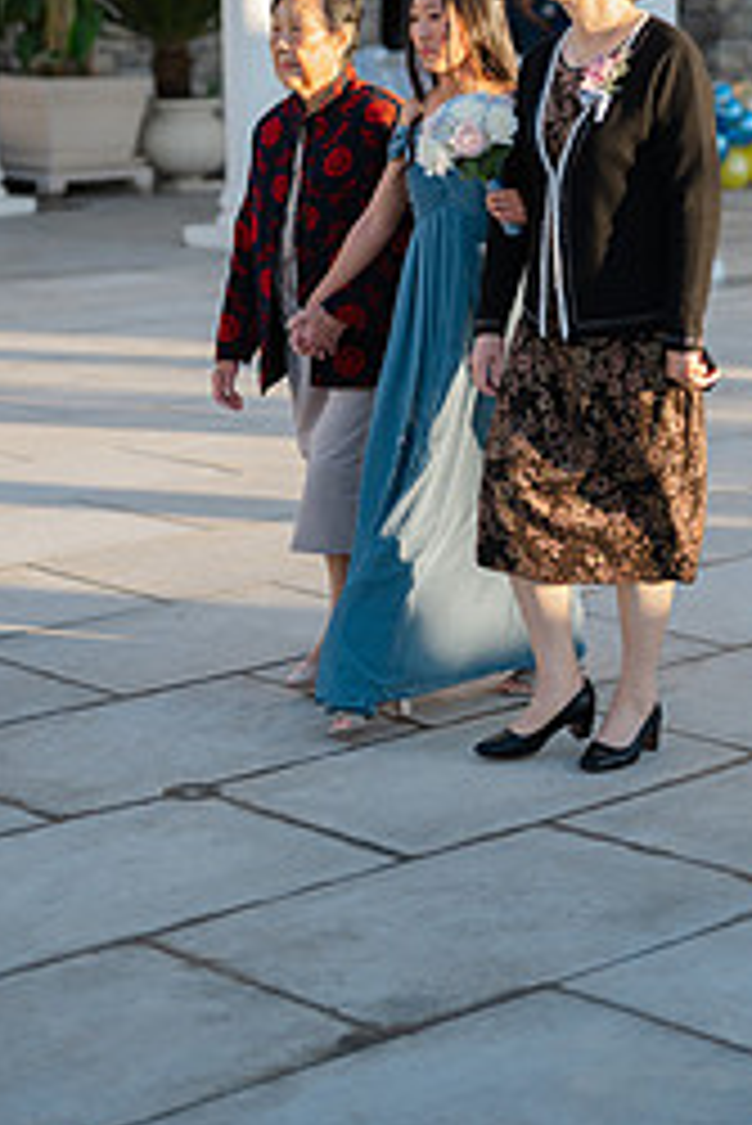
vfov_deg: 22.3
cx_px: 450
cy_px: 216
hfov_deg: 15.2
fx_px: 2816
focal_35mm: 90
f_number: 1.8
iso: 64
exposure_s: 1/1250
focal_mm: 50
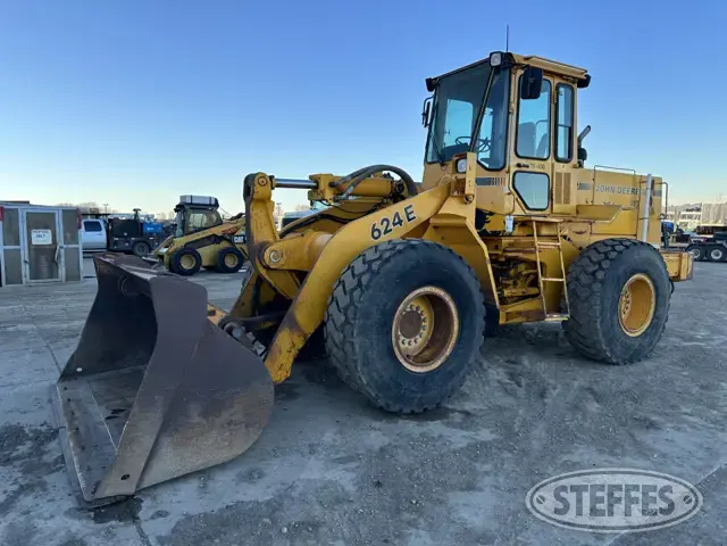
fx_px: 504
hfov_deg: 71.6
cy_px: 273
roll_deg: +1.8
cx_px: 364
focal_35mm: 24
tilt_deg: -6.6
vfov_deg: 56.8
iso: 80
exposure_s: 1/1119
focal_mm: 6.86
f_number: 1.78
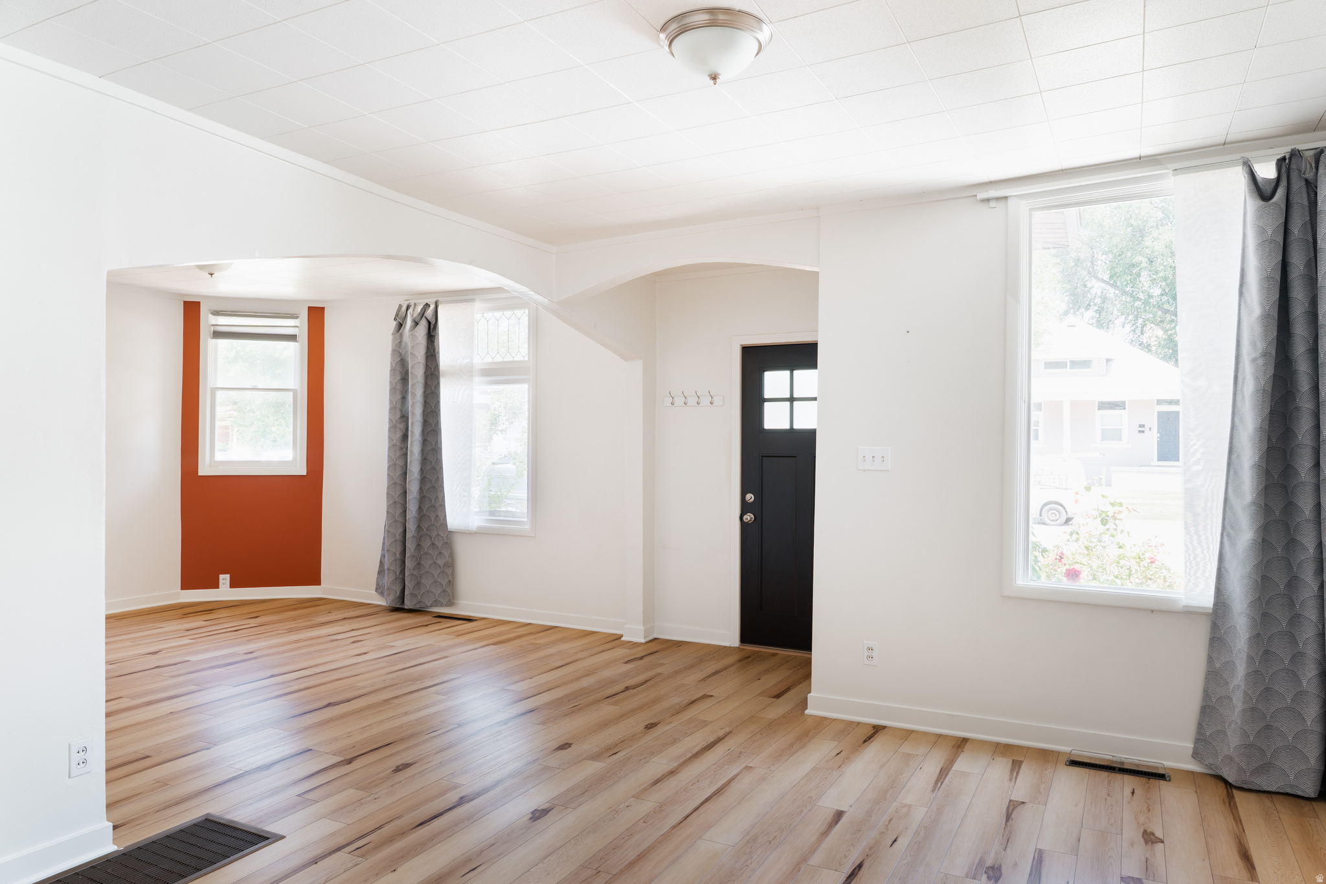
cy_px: 442
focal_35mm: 24
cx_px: 663
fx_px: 884
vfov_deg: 53.1
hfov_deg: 73.7
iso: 100
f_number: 8
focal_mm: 24
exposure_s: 1.3
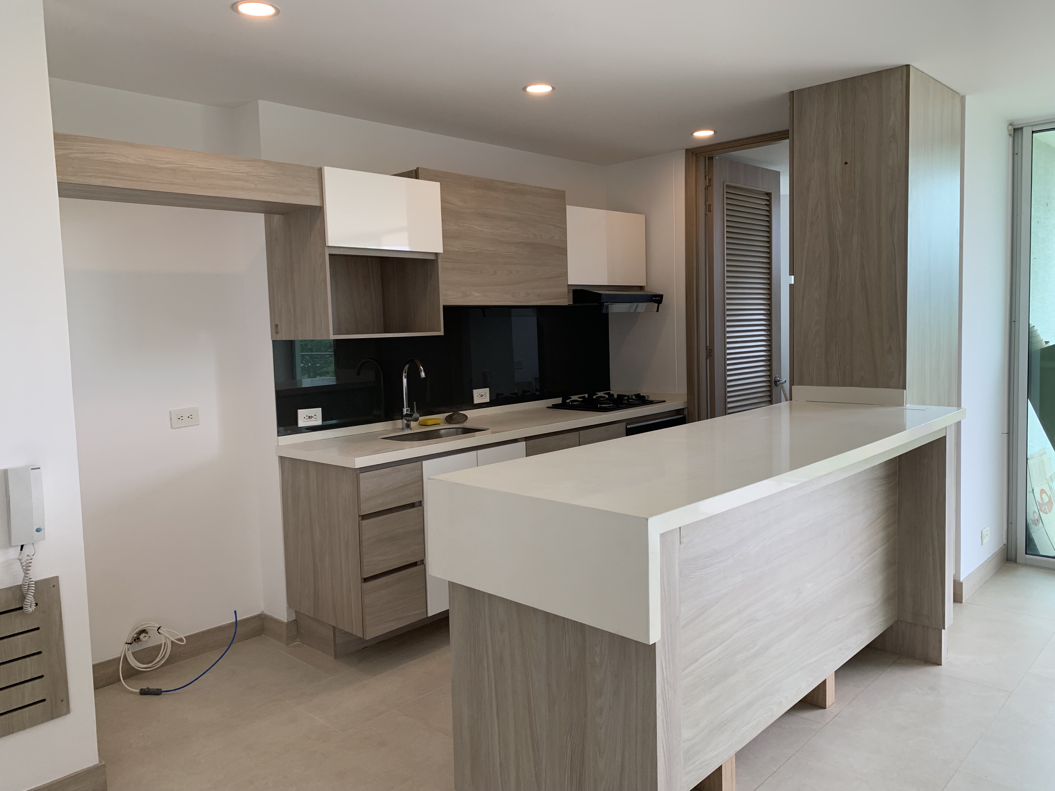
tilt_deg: -4.4
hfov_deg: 67.3
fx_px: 792
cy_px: 396
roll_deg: +1.3
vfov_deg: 53.1
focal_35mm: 26
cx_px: 528
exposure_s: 1/121
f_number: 1.8
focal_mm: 4.25
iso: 40
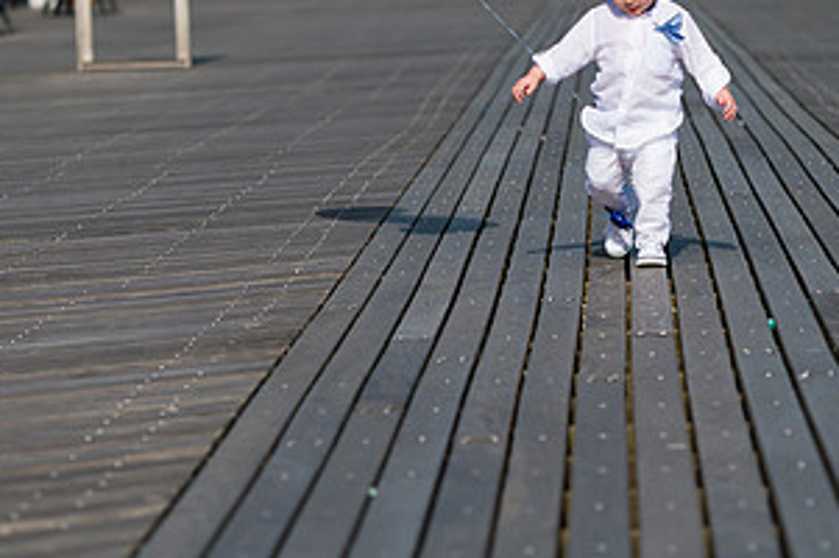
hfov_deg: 9.7
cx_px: 499
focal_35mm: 212
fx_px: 4935
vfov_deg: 6.5
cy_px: 45
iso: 200
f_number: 4
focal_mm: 110
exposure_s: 1/6400
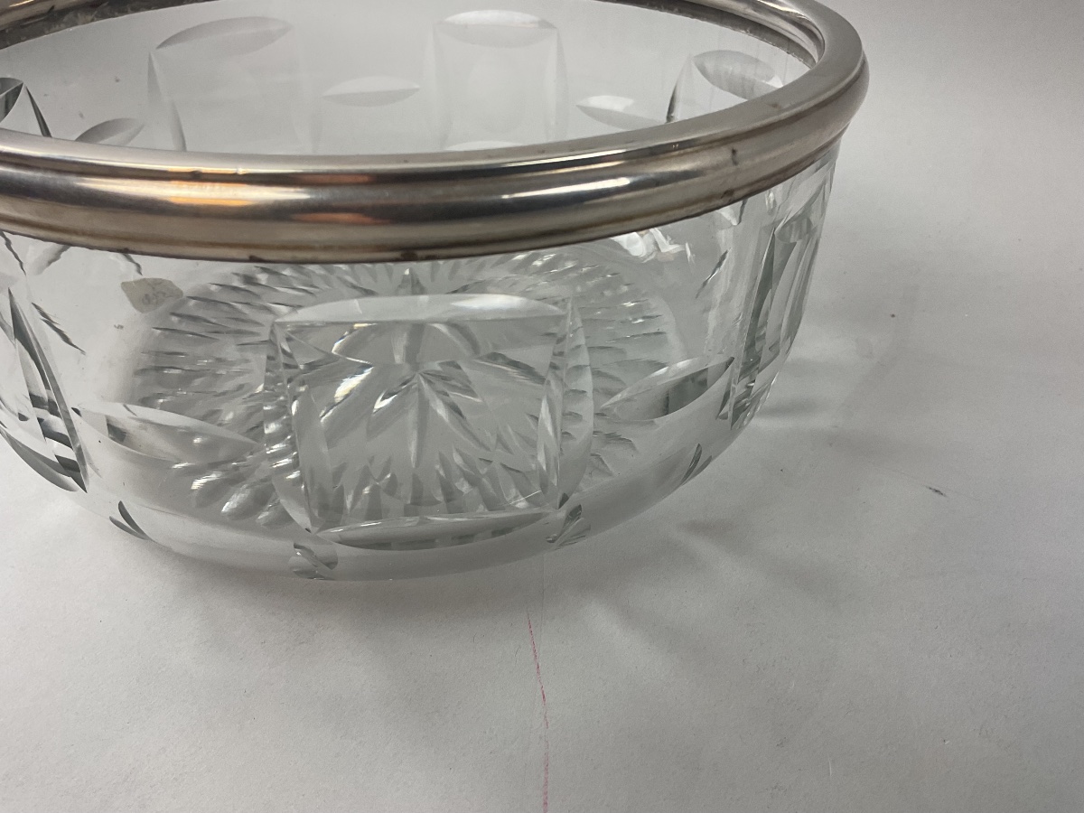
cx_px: 542
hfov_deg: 61.7
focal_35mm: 29
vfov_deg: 48.2
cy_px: 406
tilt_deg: -35.2
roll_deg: -1.1
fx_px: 908
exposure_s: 1/100
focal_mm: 3
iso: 50
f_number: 1.8
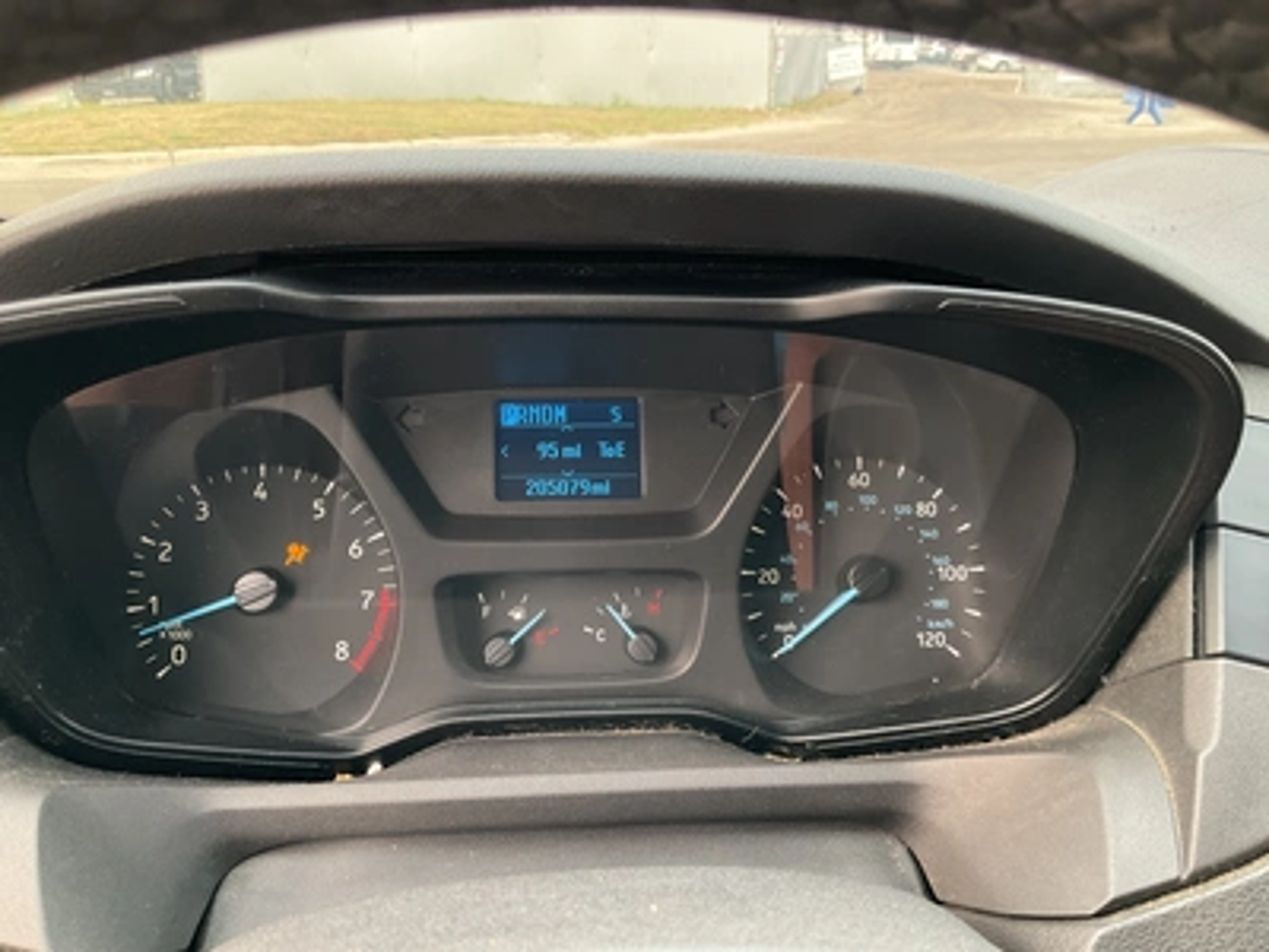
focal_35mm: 29
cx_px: 634
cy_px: 476
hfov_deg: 61.7
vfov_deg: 48.2
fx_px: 1063
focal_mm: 3
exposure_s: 1/74
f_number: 1.8
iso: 64
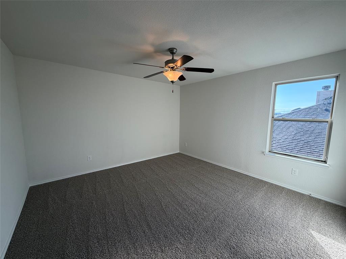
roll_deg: -0.1
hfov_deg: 102.1
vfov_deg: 85.7
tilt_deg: -6.4
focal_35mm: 14
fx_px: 140
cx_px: 173
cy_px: 130
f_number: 2.2
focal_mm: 2.22
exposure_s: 1/127
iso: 64
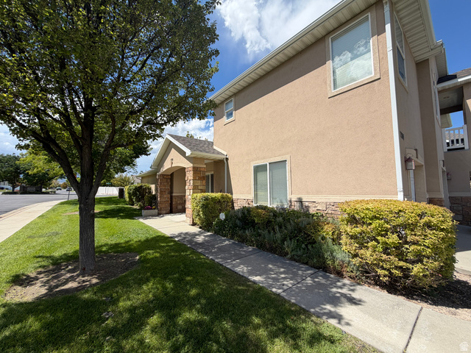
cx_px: 236
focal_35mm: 14
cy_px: 176
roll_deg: +0.8
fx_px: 190
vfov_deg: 85.7
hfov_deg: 102.1
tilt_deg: +5.0
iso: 20
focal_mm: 2.22
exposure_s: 1/770
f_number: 2.2
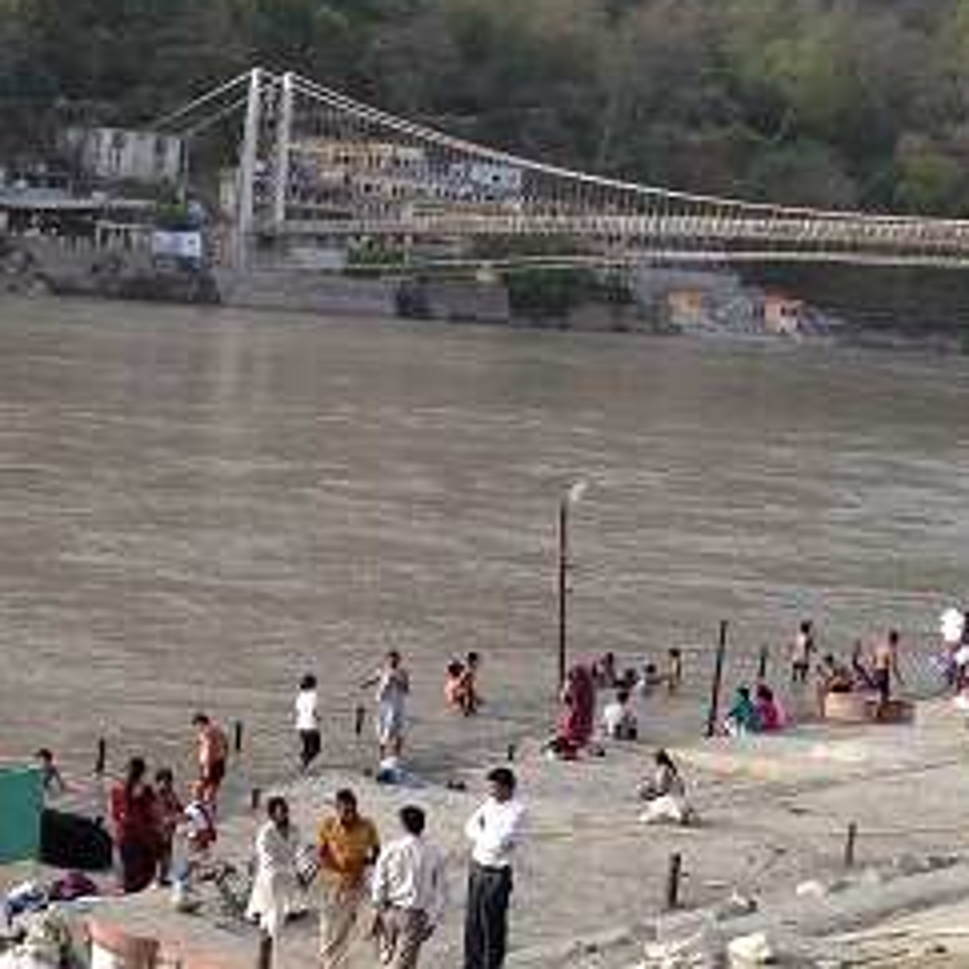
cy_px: 525
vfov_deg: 22.5
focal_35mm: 77
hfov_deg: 22.0
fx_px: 2439
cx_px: 124
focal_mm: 4.13
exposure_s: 1/324
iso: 50
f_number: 2.4
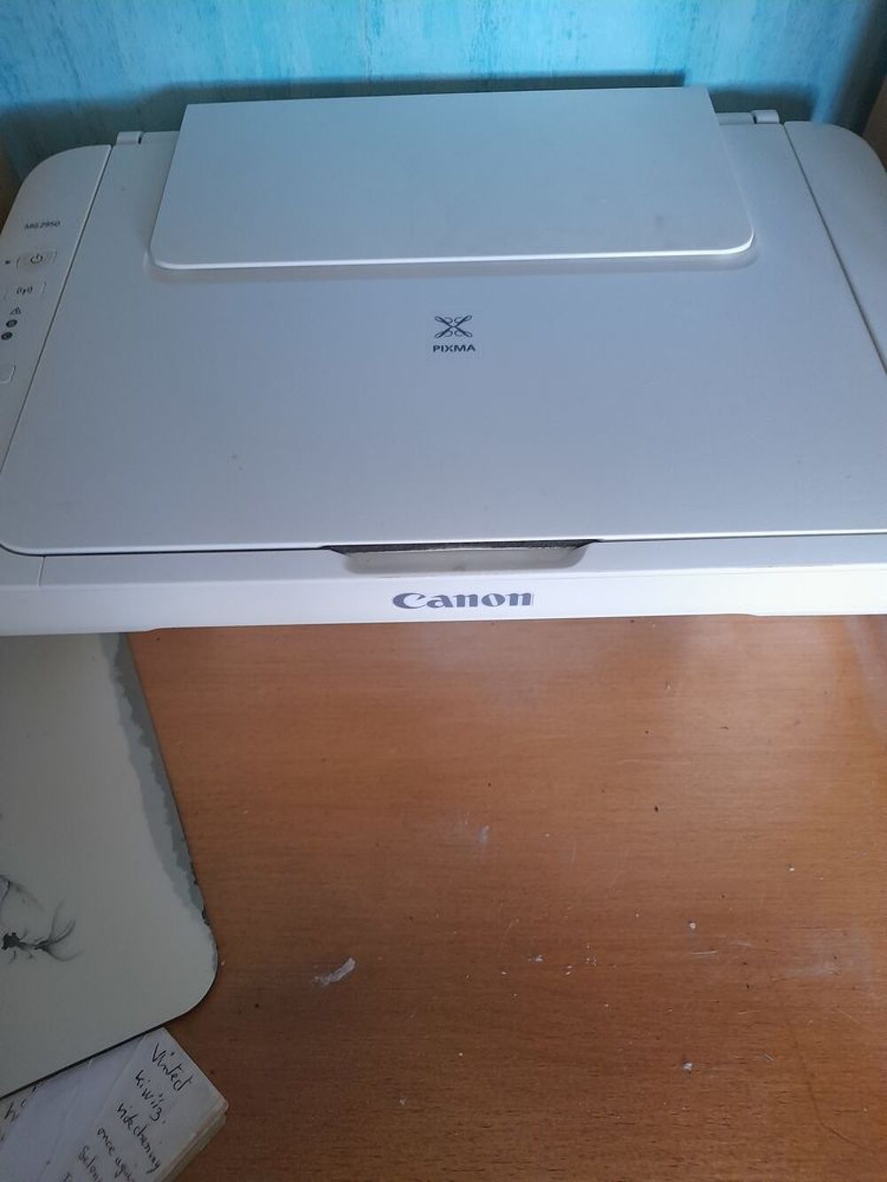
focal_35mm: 25
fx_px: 854
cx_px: 444
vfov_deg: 69.4
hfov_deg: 54.9
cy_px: 591
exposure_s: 1/25
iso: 400
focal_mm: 4.6
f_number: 2
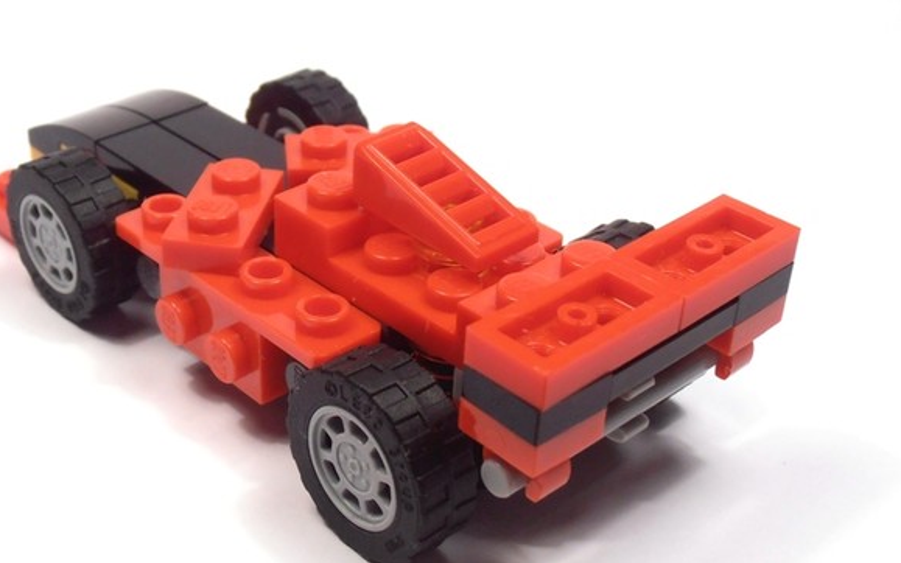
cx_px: 336
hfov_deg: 33.3
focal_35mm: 61
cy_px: 273
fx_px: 1498
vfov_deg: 21.3
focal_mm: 6.61
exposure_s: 1/80
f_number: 3.9
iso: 80
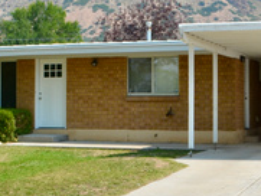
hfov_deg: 17.5
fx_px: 845
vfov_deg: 13.2
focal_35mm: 112
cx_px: 169
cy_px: 51
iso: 100
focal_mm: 22
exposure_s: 1/250
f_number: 8
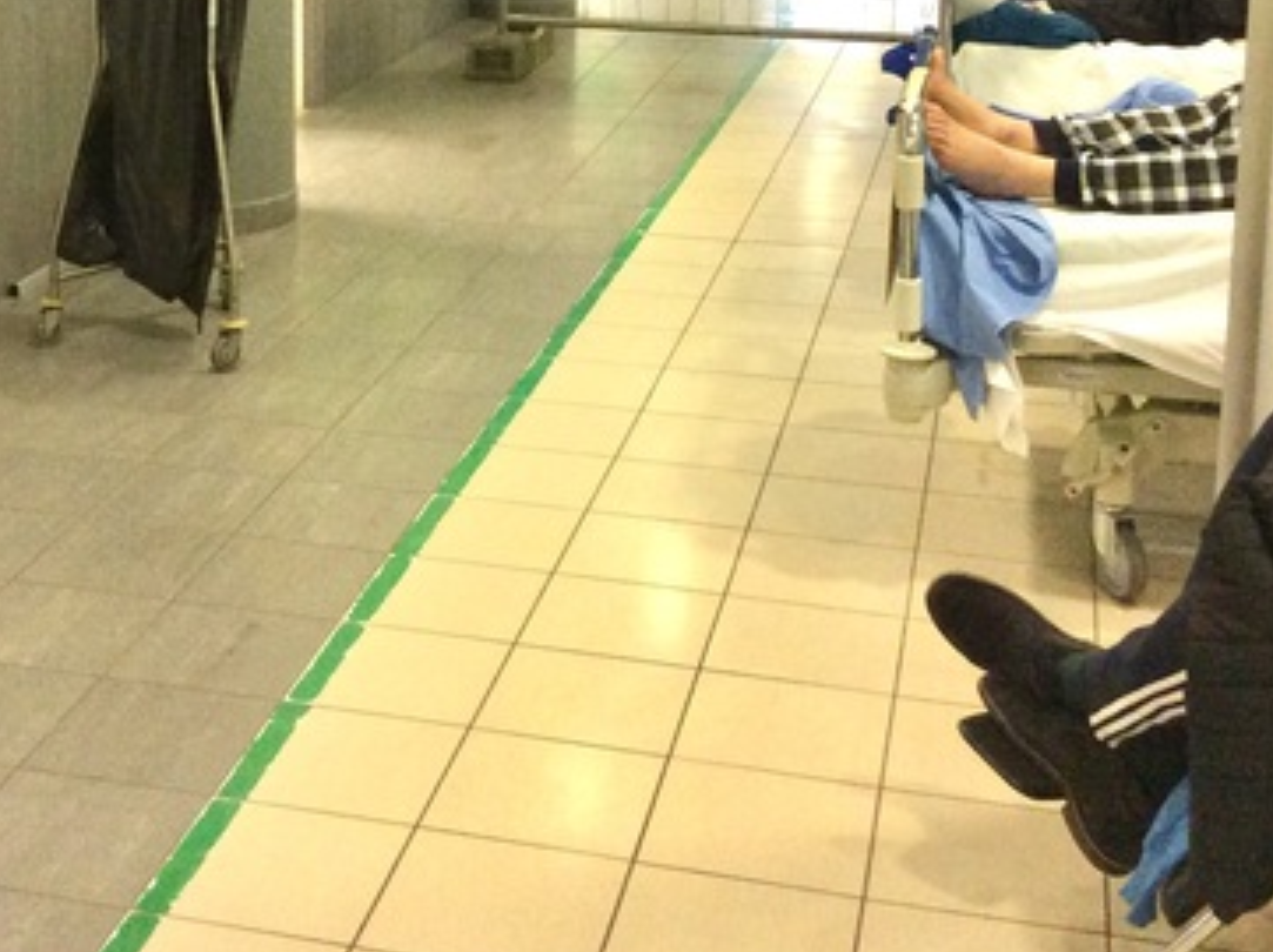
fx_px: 2278
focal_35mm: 62
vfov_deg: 22.9
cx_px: 367
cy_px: 51
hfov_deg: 30.8
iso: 250
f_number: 2.4
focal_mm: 3.3
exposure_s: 1/25
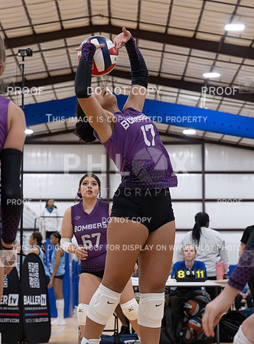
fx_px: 1118
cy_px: 187
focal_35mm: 113
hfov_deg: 13.0
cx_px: 116
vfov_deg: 17.5
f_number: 5
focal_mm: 70
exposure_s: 1/800
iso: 8000
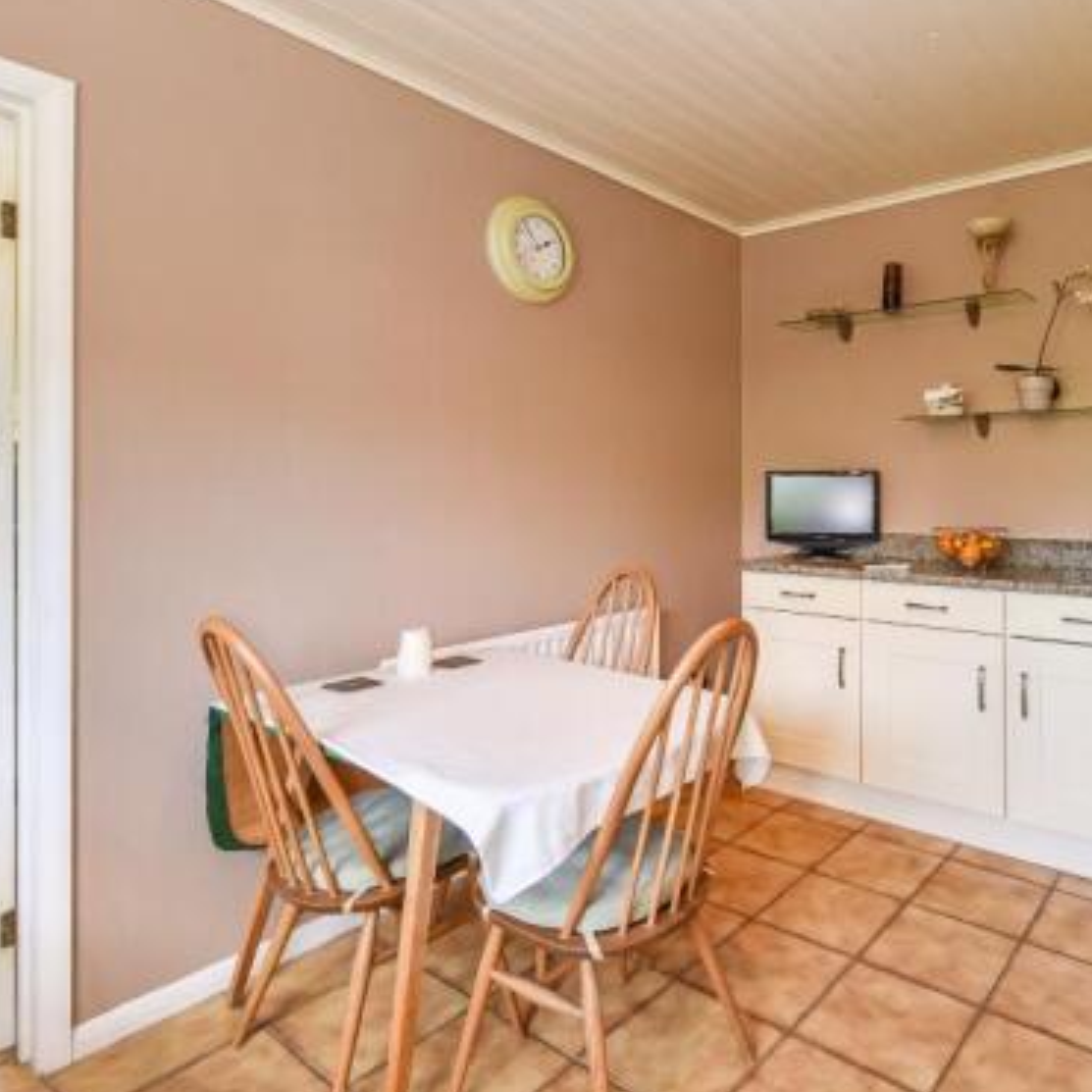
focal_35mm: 21
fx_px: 749
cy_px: 484
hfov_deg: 69.6
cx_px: 748
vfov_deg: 71.9
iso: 400
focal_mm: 14
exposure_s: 1/40
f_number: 8
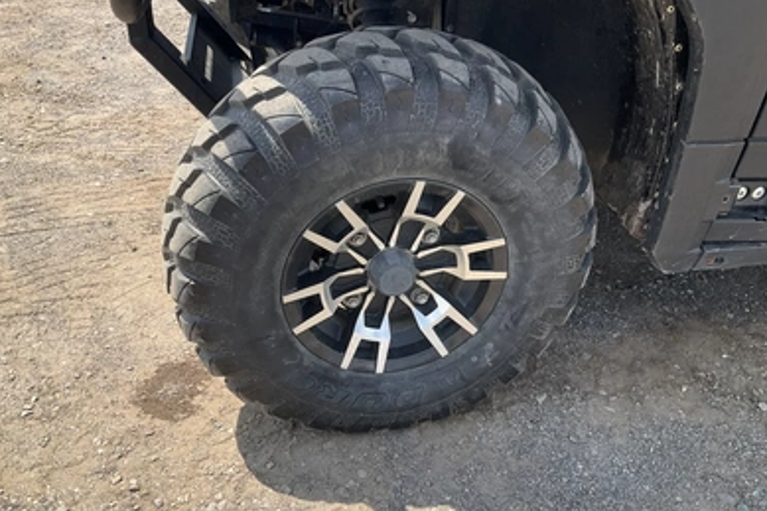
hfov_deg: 60.3
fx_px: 660
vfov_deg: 42.2
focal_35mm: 31
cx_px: 375
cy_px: 292
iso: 25
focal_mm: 3
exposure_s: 1/792
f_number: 1.8
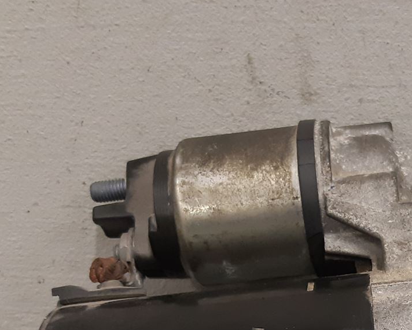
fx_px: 890
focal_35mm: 73
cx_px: 351
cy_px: 310
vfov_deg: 20.5
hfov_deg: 25.4
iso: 200
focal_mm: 3.93
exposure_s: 1/50
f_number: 1.7
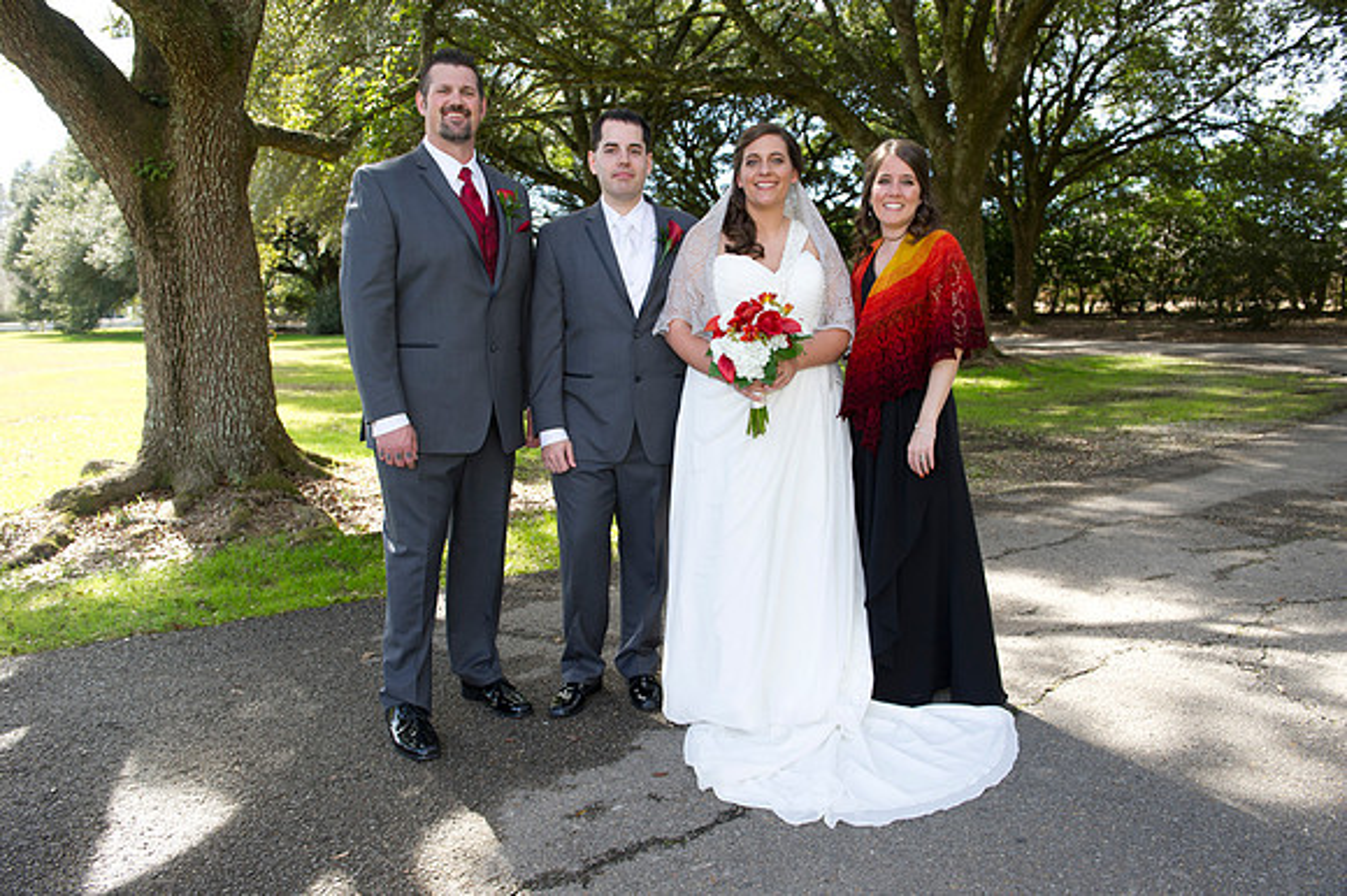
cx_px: 674
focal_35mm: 29
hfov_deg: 63.7
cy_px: 448
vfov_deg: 44.9
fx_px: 1084
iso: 320
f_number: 5.6
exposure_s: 1/160
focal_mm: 29
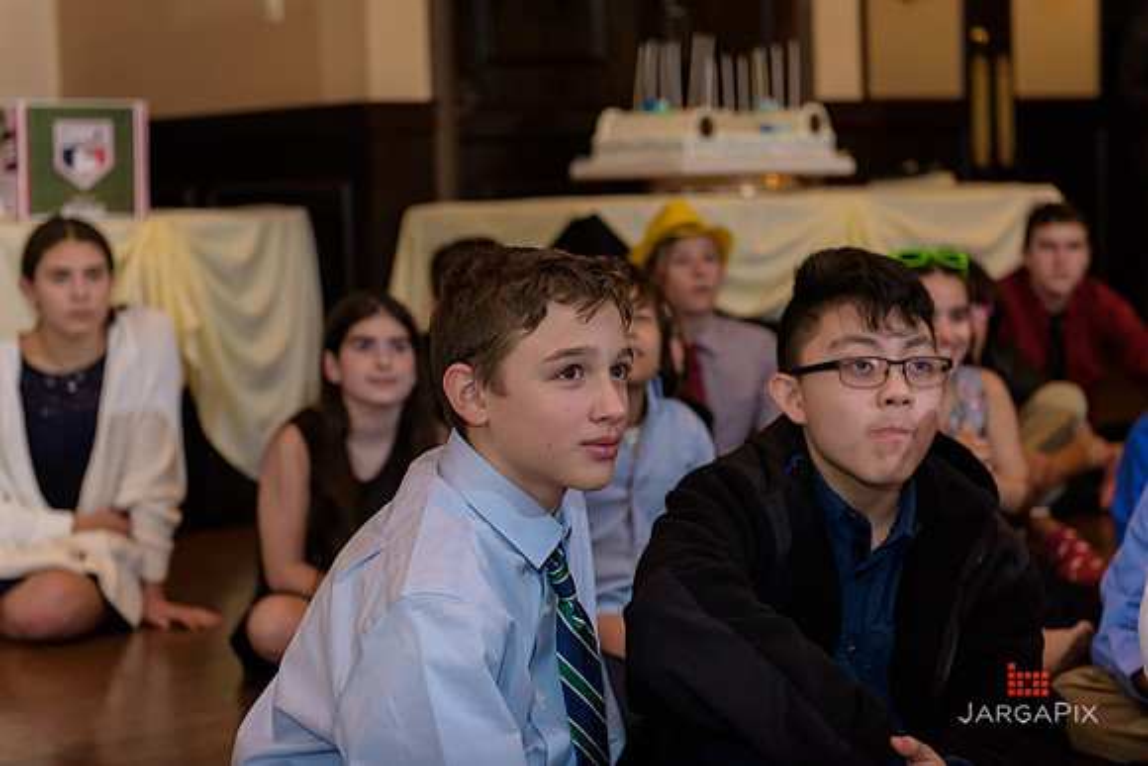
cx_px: 574
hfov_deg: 28.8
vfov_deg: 19.5
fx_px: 2233
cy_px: 383
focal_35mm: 70
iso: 1600
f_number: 3.2
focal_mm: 70
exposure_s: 1/125
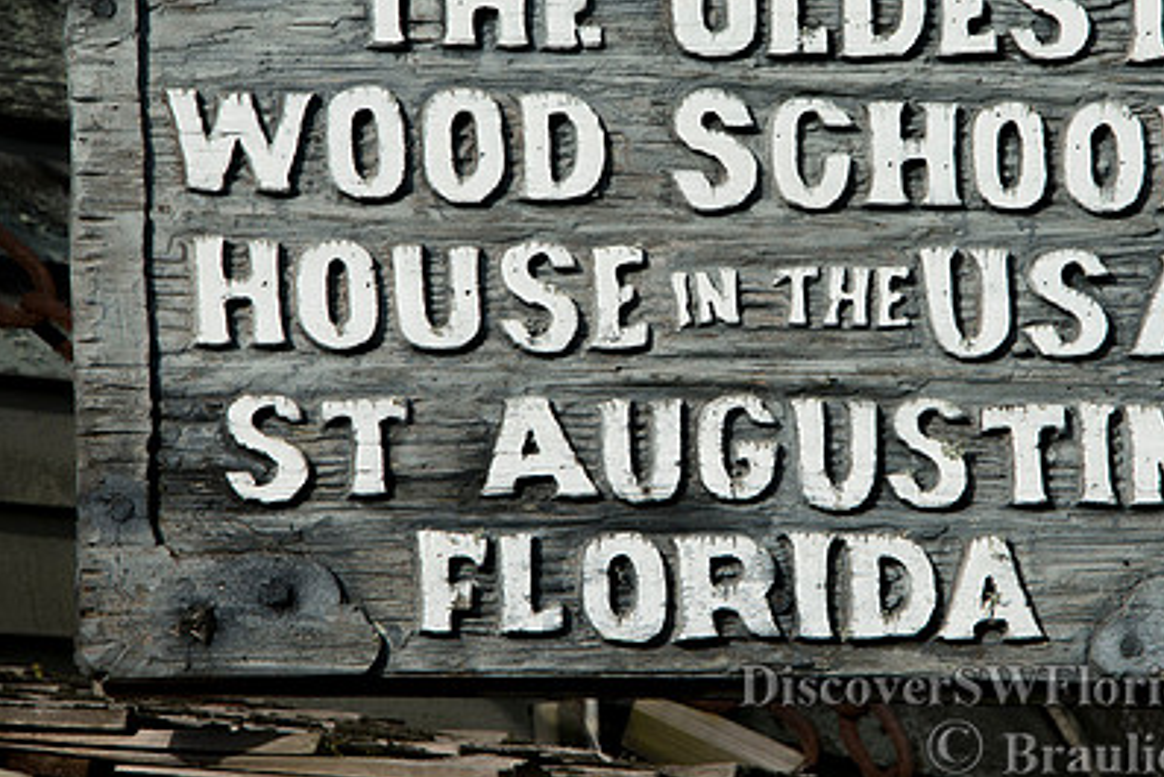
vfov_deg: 3.6
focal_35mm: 378
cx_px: 724
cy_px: 274
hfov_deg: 5.5
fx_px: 12226
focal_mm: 250
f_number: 16
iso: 320
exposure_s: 1/400
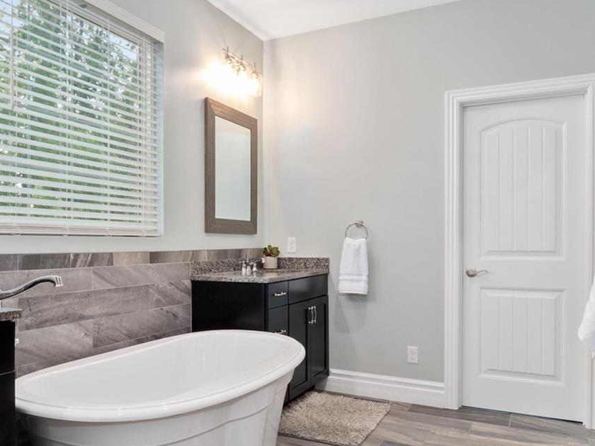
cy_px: 241
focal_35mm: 29
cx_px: 216
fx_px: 498
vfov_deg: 48.2
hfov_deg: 60.7
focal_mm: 8
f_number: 10
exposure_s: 1/3
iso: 400
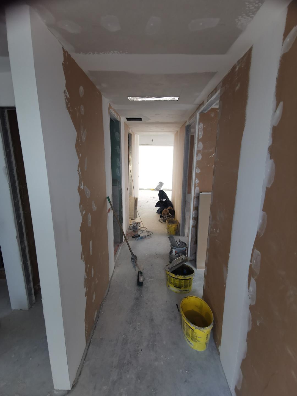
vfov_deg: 94.5
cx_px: 148
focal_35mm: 16
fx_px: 183
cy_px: 198
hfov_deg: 78.1
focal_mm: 2.35
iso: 160
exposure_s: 1/50
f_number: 2.2
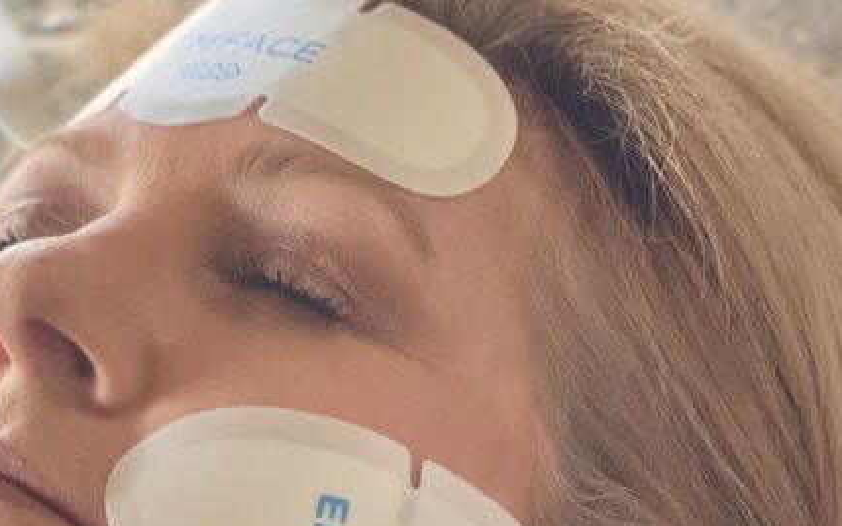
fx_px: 3717
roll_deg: +0.4
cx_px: 263
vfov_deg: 8.0
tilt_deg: -26.0
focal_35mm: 162
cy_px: 581
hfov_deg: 12.9
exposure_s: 1/105
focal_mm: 7.5
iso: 250
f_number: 2.2
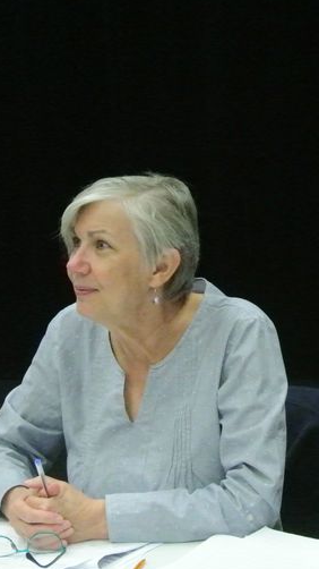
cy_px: 281
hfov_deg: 14.5
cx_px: 301
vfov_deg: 25.9
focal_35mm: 82
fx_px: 1234
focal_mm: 18.2
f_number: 4.5
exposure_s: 1/100
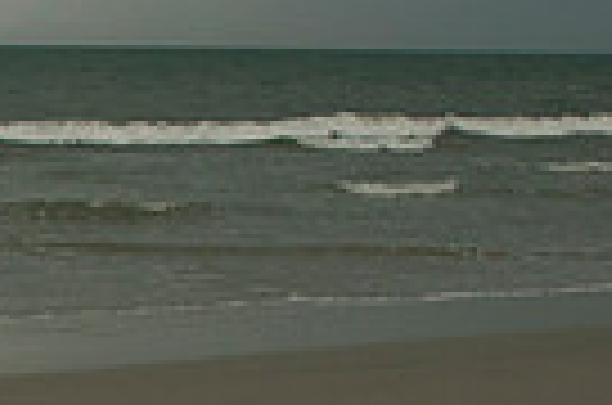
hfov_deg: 14.6
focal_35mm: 128
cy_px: 520
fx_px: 2171
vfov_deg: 10.4
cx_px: -378
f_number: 5.6
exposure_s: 1/200
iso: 400
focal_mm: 20
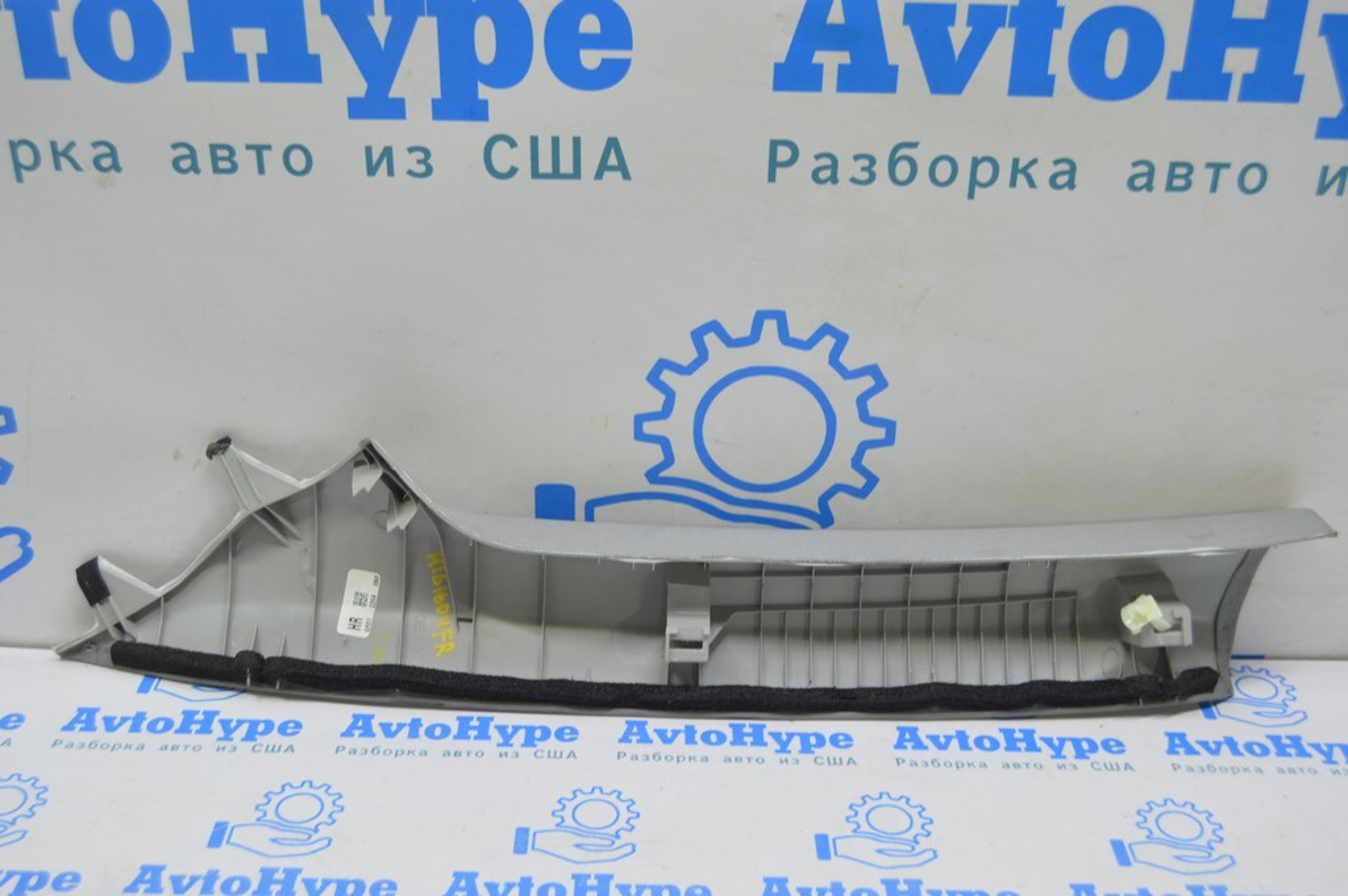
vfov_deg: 31.8
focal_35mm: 42
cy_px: 448
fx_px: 1571
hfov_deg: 46.4
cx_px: 674
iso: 400
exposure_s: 1/20
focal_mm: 28
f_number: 5.6
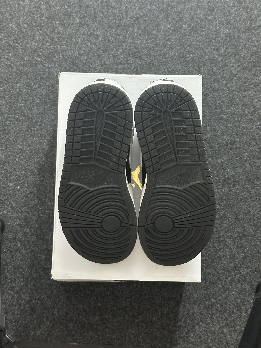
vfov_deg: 39.7
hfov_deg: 30.3
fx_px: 483
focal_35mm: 48
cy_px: 174
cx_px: 130
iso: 500
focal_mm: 6.86
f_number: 1.78
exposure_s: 1/25
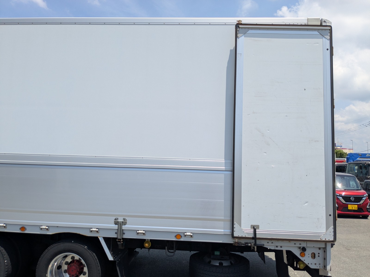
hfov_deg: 65.3
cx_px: 185
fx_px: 289
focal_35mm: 27
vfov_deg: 51.4
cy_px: 138
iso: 53
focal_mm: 4.38
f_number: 1.73
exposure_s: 1/2924
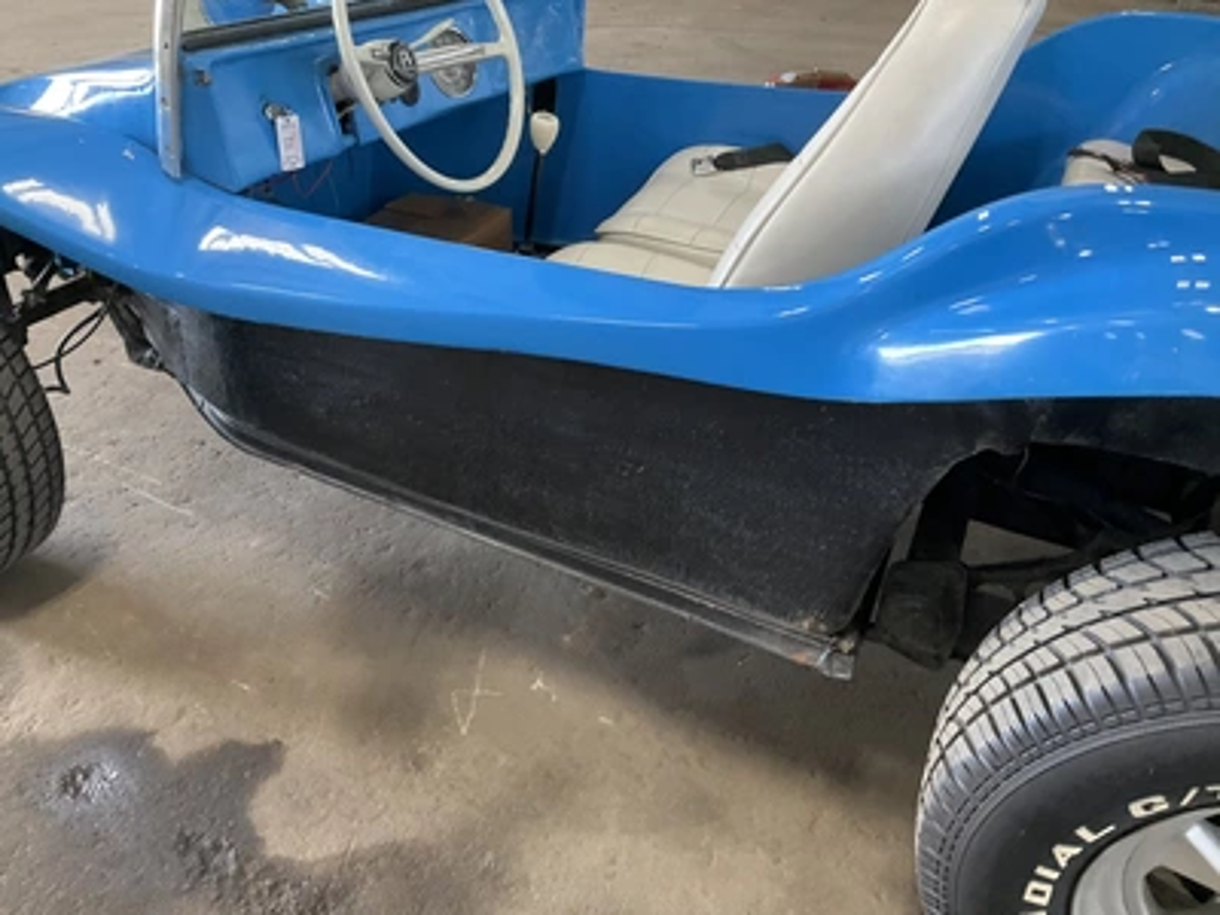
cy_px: 458
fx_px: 1022
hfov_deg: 61.7
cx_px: 610
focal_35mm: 29
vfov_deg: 48.2
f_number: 1.8
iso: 160
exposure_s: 1/60
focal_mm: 3
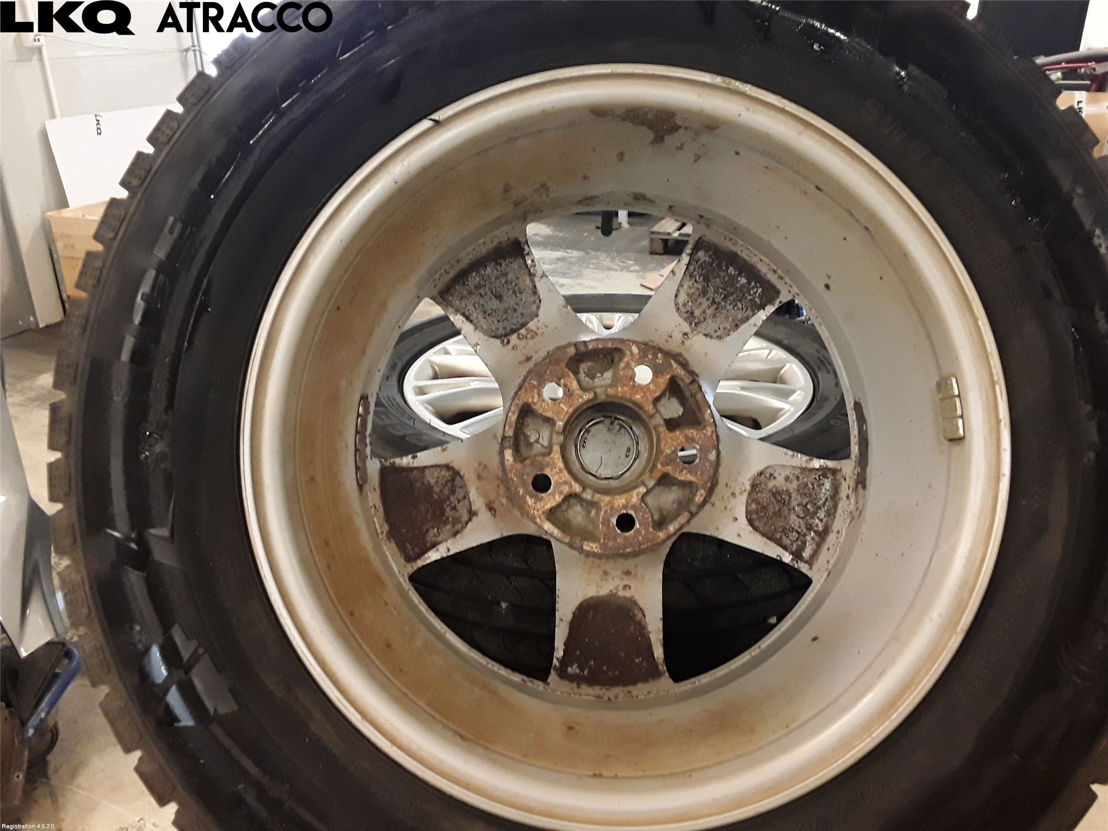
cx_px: 554
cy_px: 416
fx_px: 896
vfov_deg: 49.7
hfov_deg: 63.4
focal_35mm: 28
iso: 160
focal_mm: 2.91
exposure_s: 1/33
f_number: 1.9
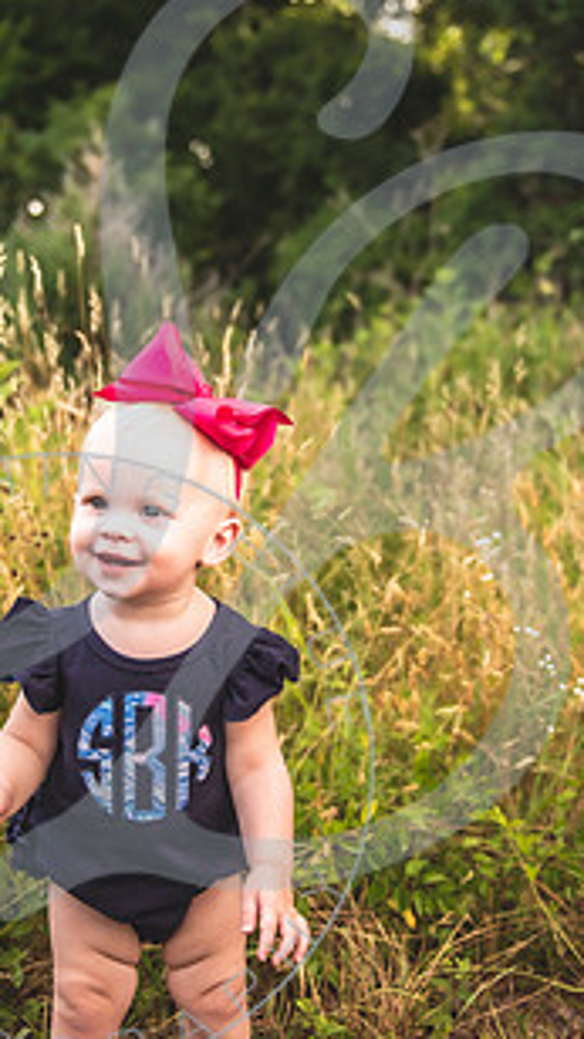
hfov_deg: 24.3
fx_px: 1350
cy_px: 509
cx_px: 213
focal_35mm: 49
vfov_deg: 42.1
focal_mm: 32
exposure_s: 1/640
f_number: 2.8
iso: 100
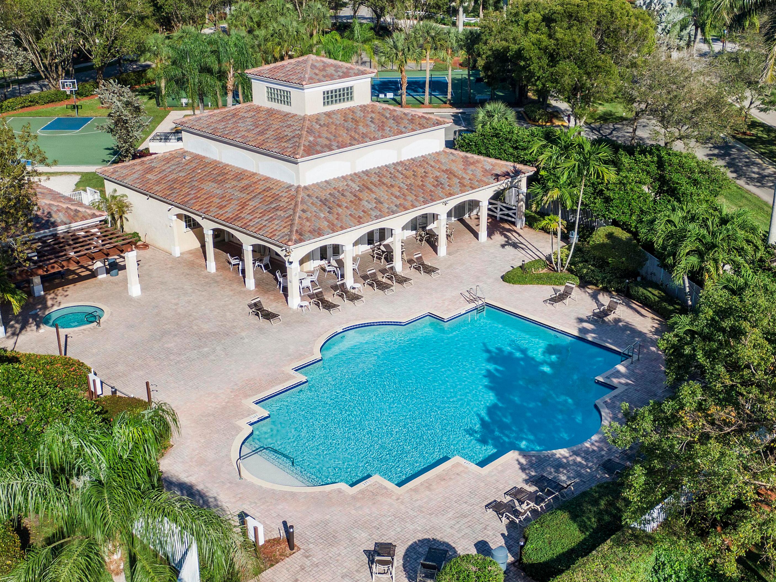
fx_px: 986
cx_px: 393
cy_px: 289
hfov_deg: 42.9
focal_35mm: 44
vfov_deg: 32.9
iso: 100
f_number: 3.6
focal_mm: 7.39
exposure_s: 1/1000
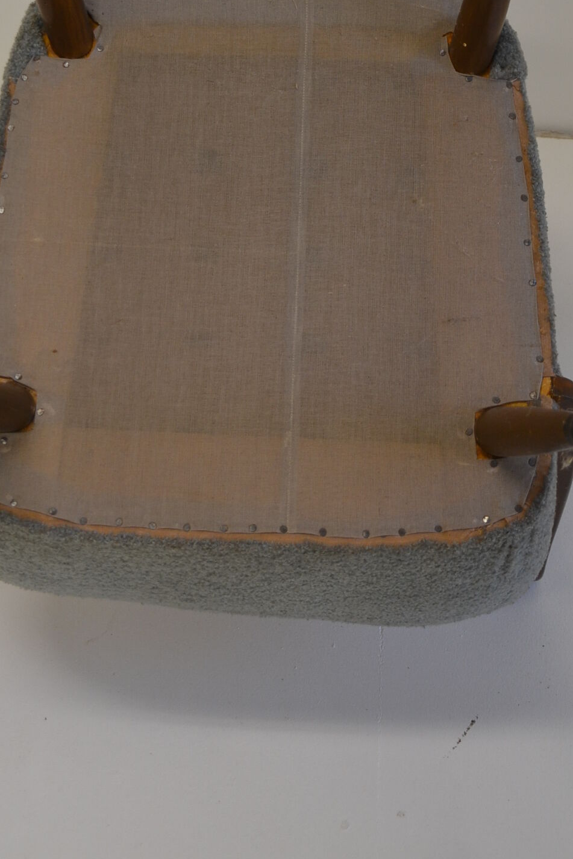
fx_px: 1504
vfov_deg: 31.4
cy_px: 236
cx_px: 255
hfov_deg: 21.6
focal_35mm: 63
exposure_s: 1/60
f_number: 4
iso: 400
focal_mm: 26
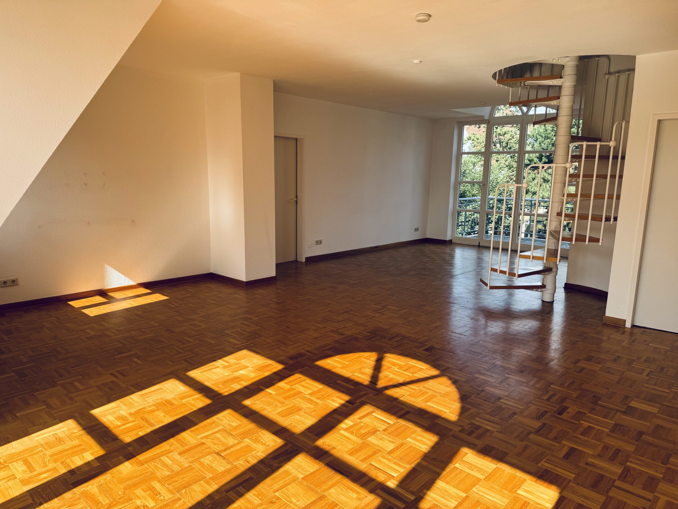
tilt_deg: -9.2
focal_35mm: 24
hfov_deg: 71.6
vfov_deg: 56.8
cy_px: 254
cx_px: 339
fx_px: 470
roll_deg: -1.0
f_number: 1.78
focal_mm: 6.76
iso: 80
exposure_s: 1/888
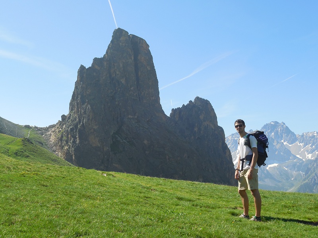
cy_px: 119
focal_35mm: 51
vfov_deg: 28.6
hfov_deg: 37.5
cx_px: 159
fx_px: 469
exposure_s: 1/400
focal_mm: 9.1
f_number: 4.9
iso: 125
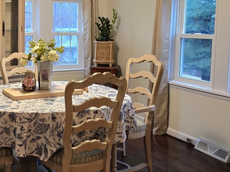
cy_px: 56
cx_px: 29
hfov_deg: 37.4
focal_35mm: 48
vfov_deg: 30.0
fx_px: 319
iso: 400
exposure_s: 1/120
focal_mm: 5.4
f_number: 1.8
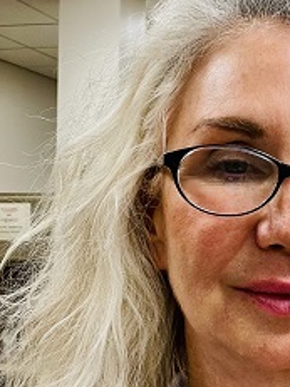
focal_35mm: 65
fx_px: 727
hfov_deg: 22.0
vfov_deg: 29.8
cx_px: 269
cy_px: 204
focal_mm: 2.71
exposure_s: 1/40
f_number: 2.2
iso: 160
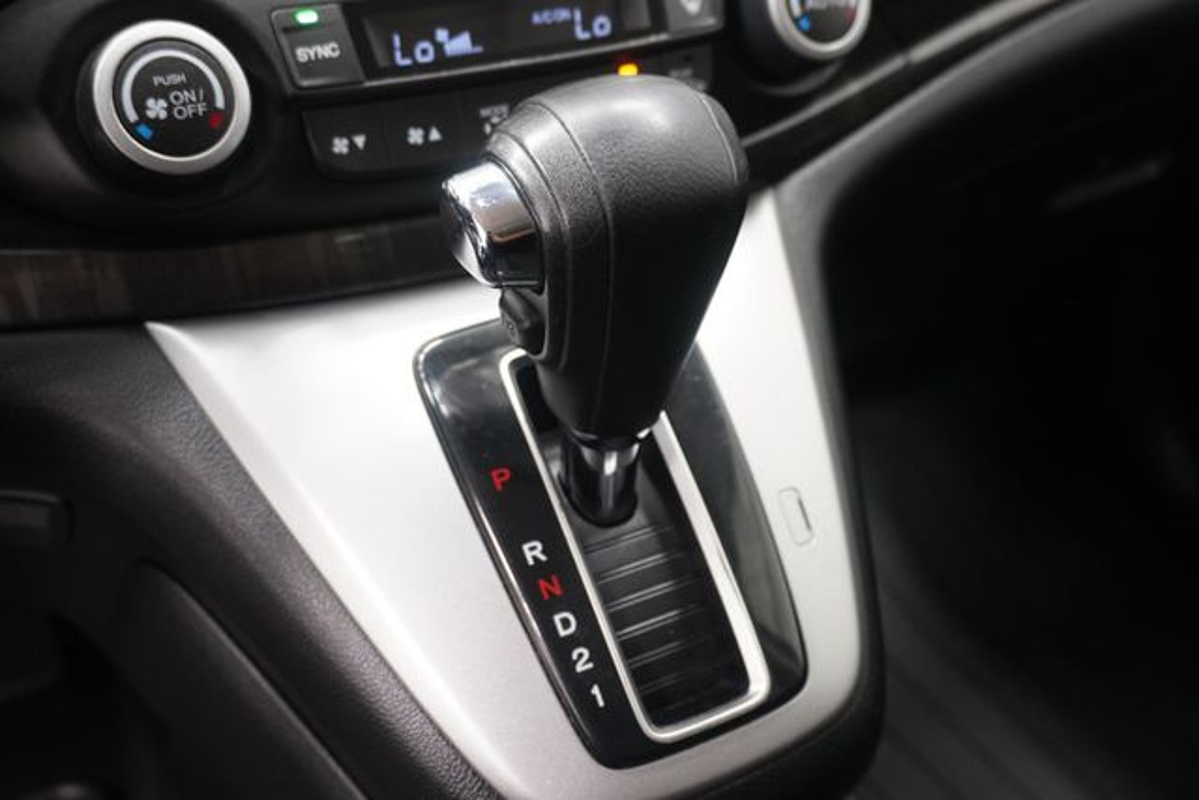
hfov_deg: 53.1
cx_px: 600
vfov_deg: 36.9
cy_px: 400
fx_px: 1199
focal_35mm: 36
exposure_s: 1/60
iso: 1250
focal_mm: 24
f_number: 4.5
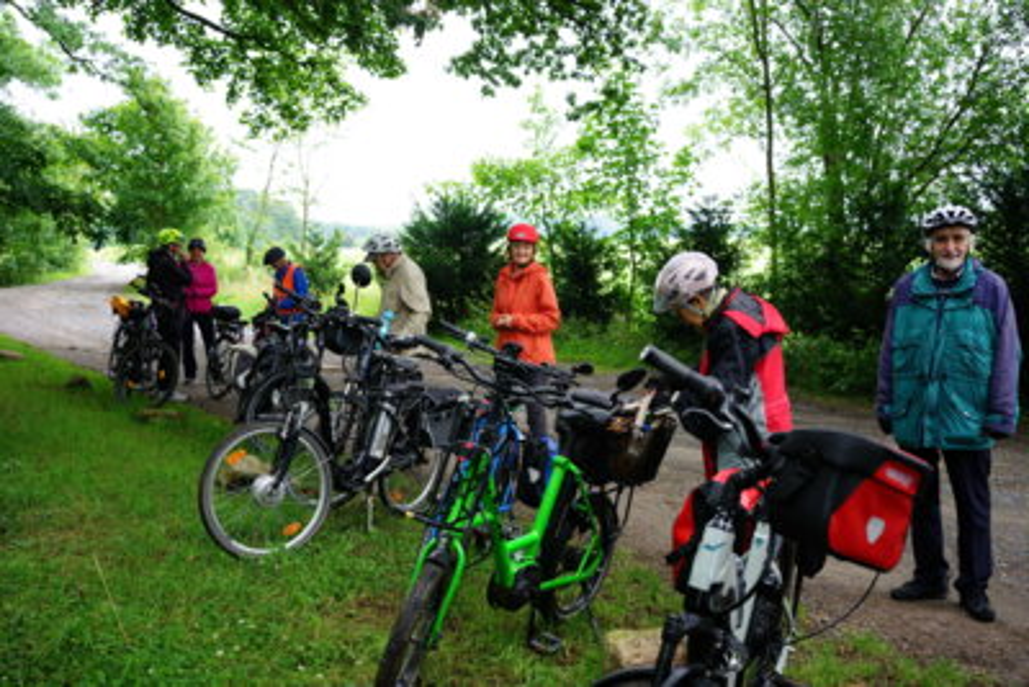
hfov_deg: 54.4
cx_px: 514
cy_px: 344
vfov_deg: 37.9
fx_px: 1001
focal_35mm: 35
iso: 125
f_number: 5.6
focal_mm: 35
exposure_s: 1/60
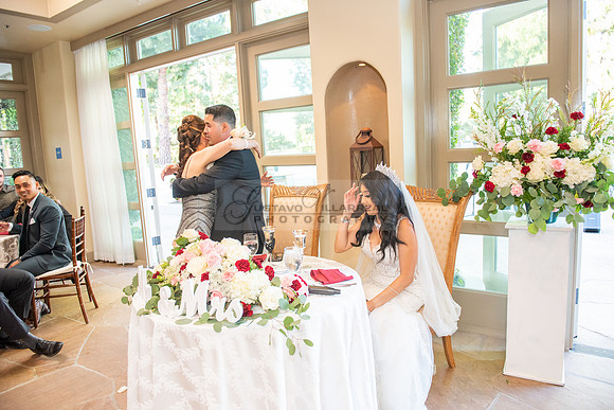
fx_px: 409
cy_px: 205
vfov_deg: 53.2
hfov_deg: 73.7
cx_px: 307
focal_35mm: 24
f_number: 3.5
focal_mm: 24
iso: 1250
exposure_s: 1/125
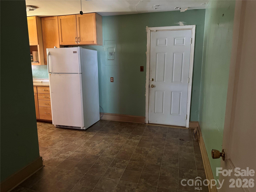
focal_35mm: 24
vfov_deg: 56.8
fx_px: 177
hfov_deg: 71.6
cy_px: 96
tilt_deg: -11.0
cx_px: 128
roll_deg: -0.1
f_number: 1.78
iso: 1000
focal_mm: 6.76
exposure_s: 1/37
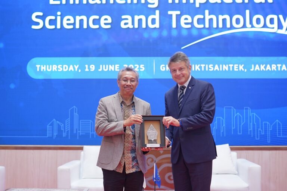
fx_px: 415
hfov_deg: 38.2
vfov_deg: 26.0
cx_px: 144
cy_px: 96
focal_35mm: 52
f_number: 1.8
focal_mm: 35
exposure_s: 1/200
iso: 500
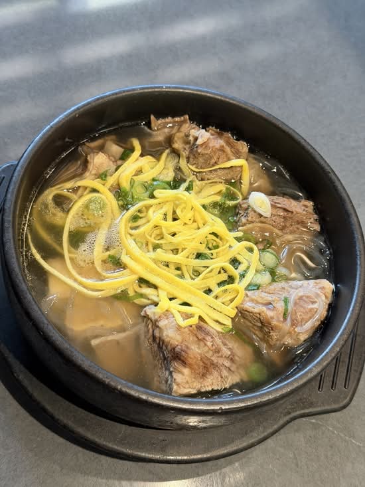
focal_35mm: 48
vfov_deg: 39.7
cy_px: 244
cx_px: 182
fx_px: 675
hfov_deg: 30.3
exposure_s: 1/60
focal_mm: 6.76
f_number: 1.78
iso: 200
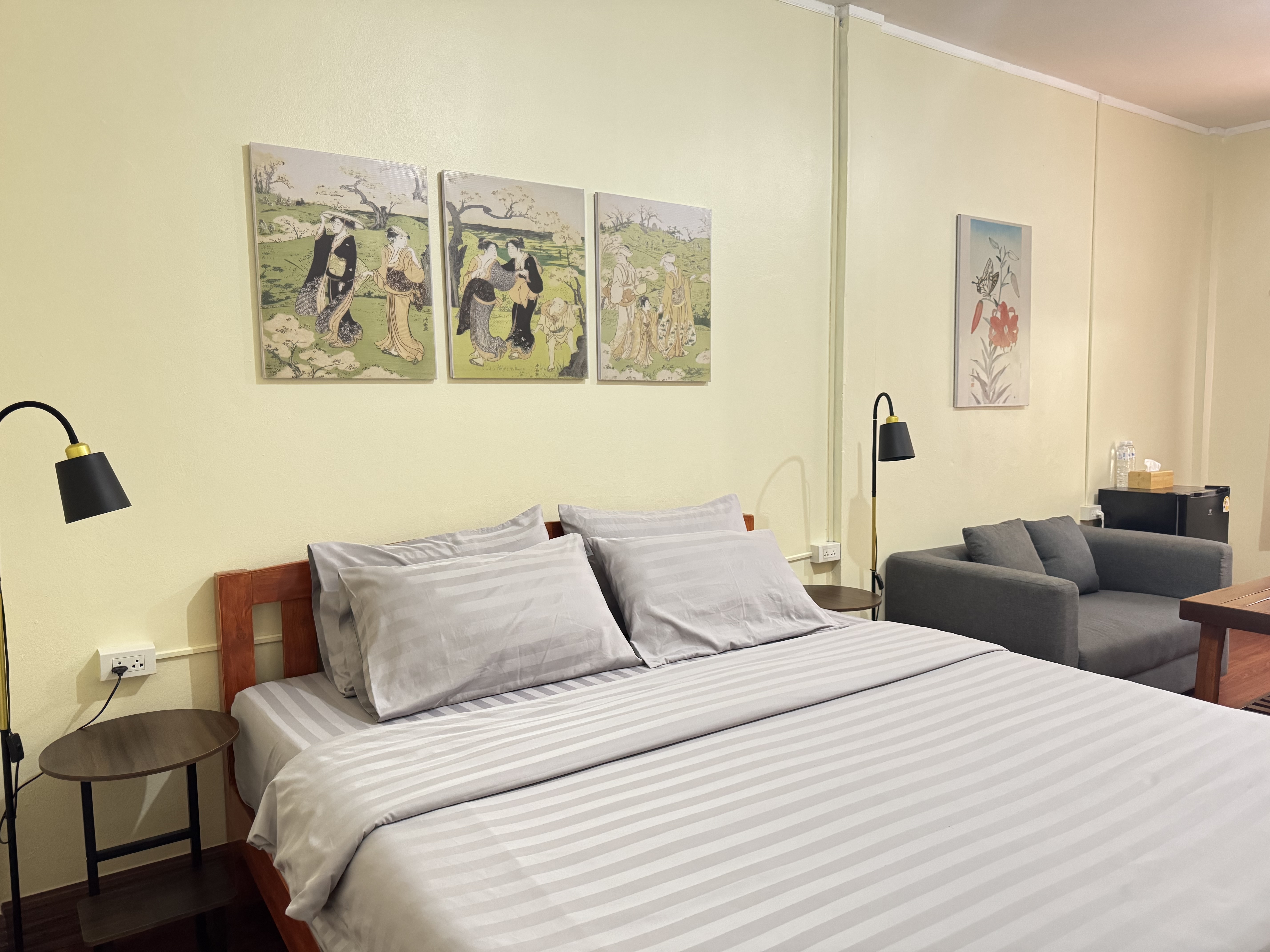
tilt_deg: -5.4
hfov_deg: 71.6
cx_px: 635
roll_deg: +1.5
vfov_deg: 56.8
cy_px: 476
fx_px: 881
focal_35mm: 24
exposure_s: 1/39
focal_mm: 6.76
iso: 1000
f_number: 1.78
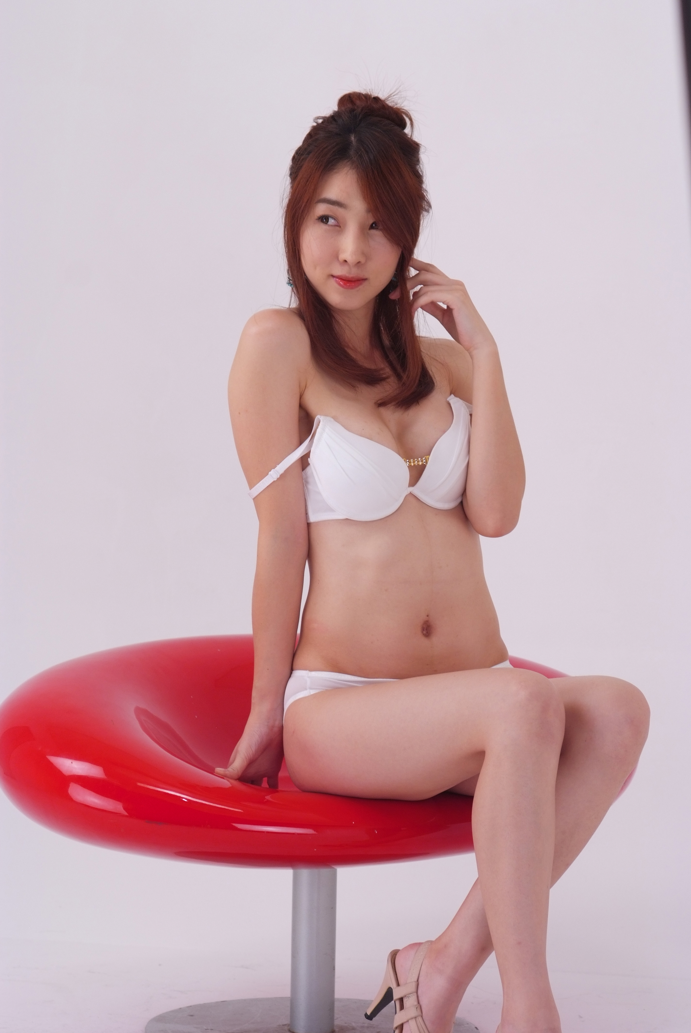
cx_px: 346
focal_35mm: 128
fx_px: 3675
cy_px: 516
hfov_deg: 10.7
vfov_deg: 16.0
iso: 320
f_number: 5
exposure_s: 1/160
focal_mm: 85
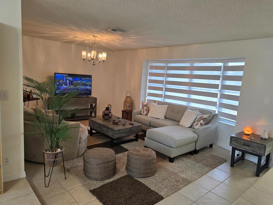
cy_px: 104
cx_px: 135
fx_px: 189
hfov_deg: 71.6
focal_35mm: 24
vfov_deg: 56.8
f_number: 1.7
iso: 100
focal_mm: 6.3
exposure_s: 1/120
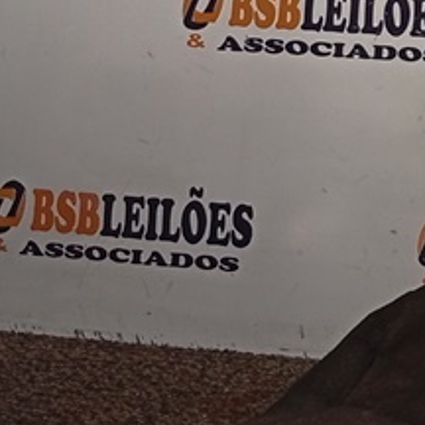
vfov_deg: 15.0
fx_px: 1570
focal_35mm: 113
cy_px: -67
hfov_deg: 14.0
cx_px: 714
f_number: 1.8
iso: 197
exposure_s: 1/40
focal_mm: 3.98
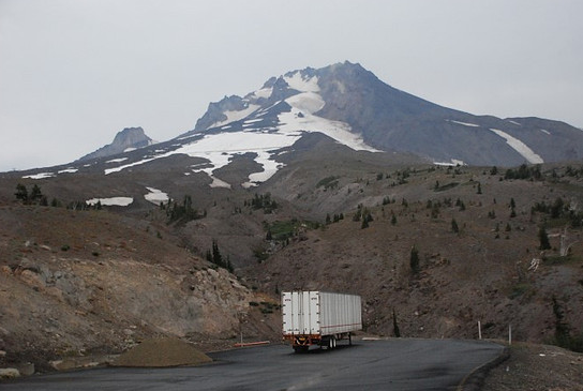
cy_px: 198
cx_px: 300
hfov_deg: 39.9
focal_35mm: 50
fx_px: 804
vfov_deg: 27.4
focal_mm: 31
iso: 1600
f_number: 4.2
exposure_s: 1/4000
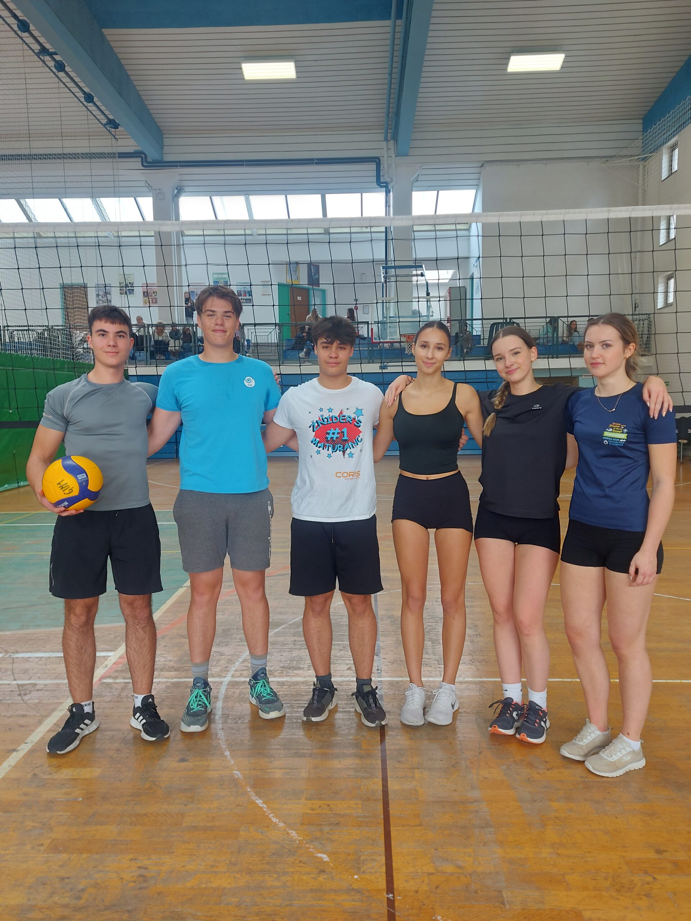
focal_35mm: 24
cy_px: 460
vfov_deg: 71.6
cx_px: 346
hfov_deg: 56.8
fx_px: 639
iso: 100
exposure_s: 1/50
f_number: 1.8
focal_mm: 5.23
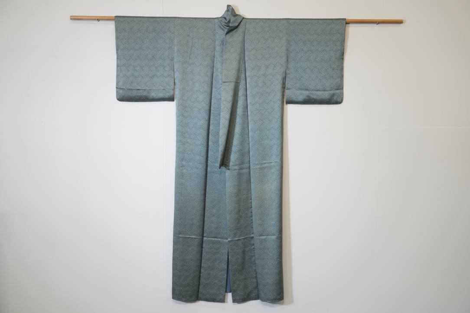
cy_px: 156
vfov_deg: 28.7
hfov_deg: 41.9
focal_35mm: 47
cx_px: 235
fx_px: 614
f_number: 4
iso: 400
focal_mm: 47
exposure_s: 1/50
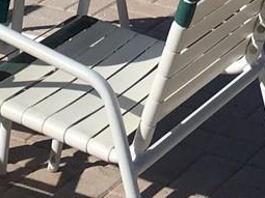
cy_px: -385
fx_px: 1393
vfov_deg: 7.3
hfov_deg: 10.9
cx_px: 112
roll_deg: +0.7
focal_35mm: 182
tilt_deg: -4.7
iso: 25
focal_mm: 4.15
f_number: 2.2
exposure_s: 1/3497
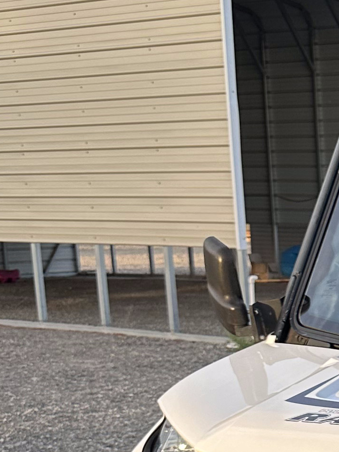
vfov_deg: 18.5
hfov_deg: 12.8
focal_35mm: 102
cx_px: 655
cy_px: 501
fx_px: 1332
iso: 80
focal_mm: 6.86
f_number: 1.78
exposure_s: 1/462
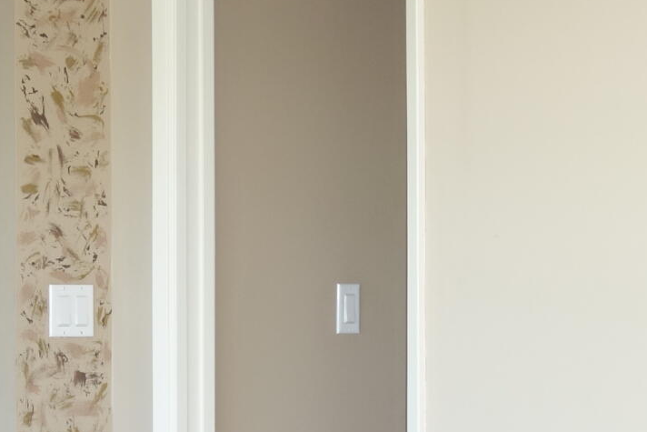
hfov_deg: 17.2
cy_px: 336
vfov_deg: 11.6
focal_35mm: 118
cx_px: 162
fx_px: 2121
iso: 125
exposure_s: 1/80
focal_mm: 10.4
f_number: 1.8
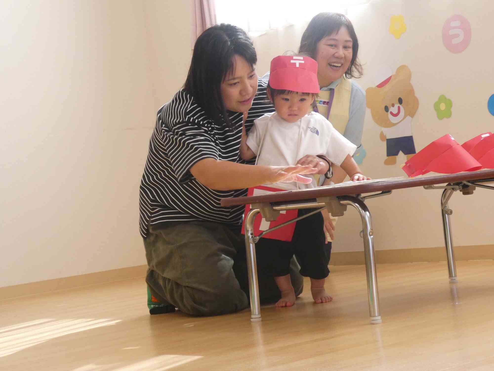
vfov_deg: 17.6
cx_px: 247
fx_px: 1199
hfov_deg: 23.3
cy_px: 186
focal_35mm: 84
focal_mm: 15
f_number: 4.8
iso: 400
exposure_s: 1/80
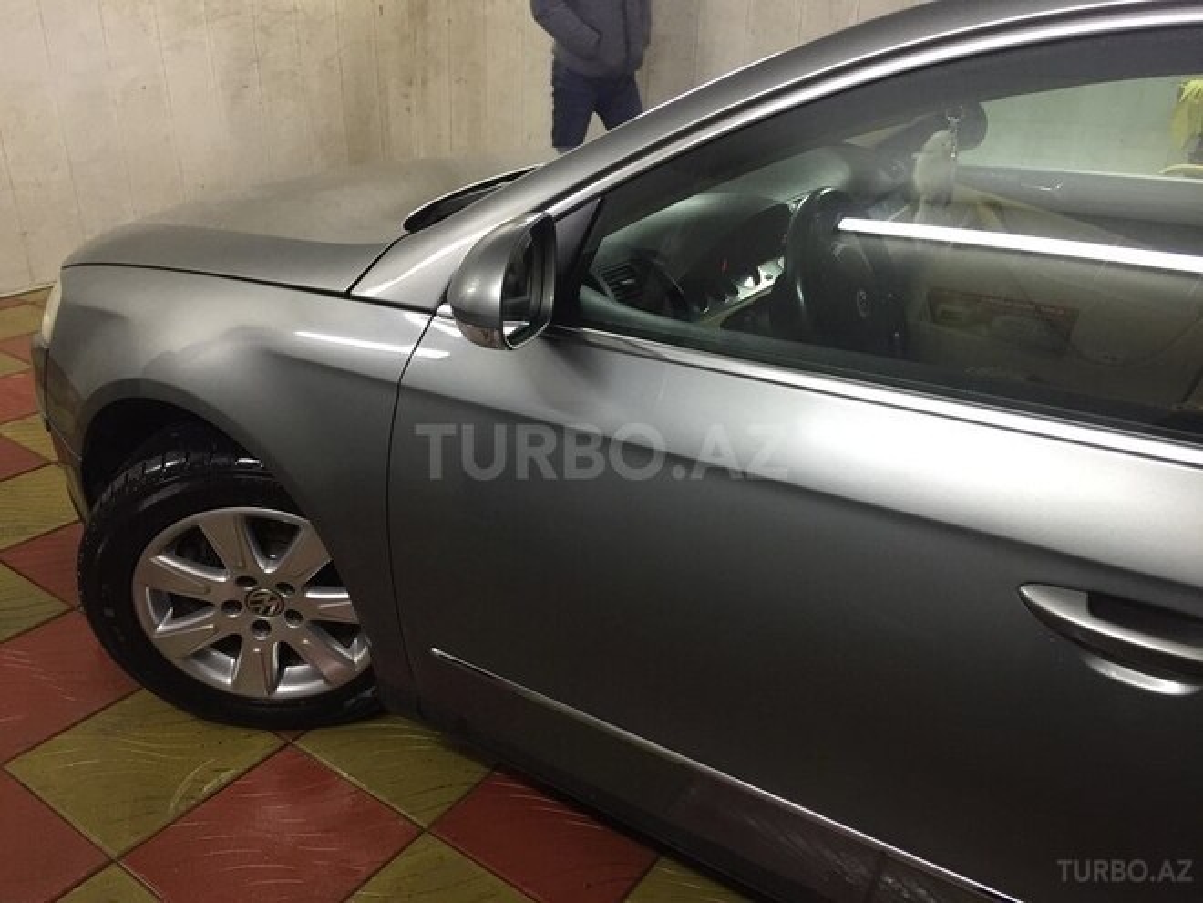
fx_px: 1008
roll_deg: -1.3
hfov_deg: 61.7
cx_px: 602
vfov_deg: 48.2
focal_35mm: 29
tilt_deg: -24.9
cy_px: 452
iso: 125
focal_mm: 4.15
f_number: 2.2
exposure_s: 1/17
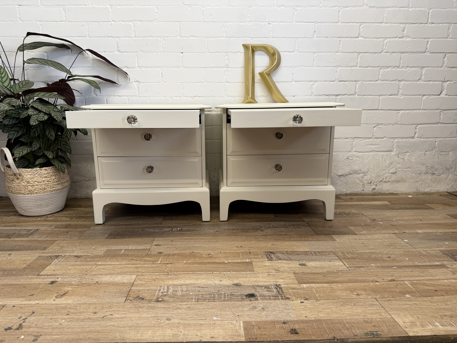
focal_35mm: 25
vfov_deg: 54.9
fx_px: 330
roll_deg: -0.2
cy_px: 178
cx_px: 220
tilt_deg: -10.4
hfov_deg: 69.4
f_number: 1.78
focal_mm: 6.76
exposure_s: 1/121
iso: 64
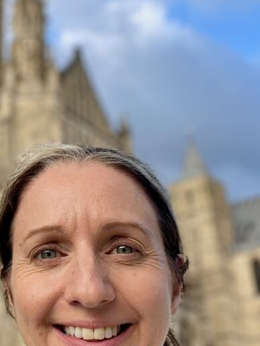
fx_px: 601
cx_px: 9
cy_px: 155
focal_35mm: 60
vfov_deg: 32.2
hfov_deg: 23.5
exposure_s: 1/195
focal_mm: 2.7
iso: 25
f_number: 2.2
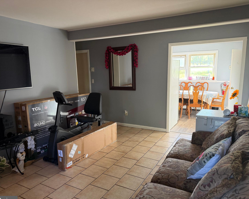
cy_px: 103
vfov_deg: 54.9
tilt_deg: -9.8
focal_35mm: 26
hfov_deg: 66.0
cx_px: 122
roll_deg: +1.5
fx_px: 192
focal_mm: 6.76
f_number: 1.78
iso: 200
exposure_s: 1/60
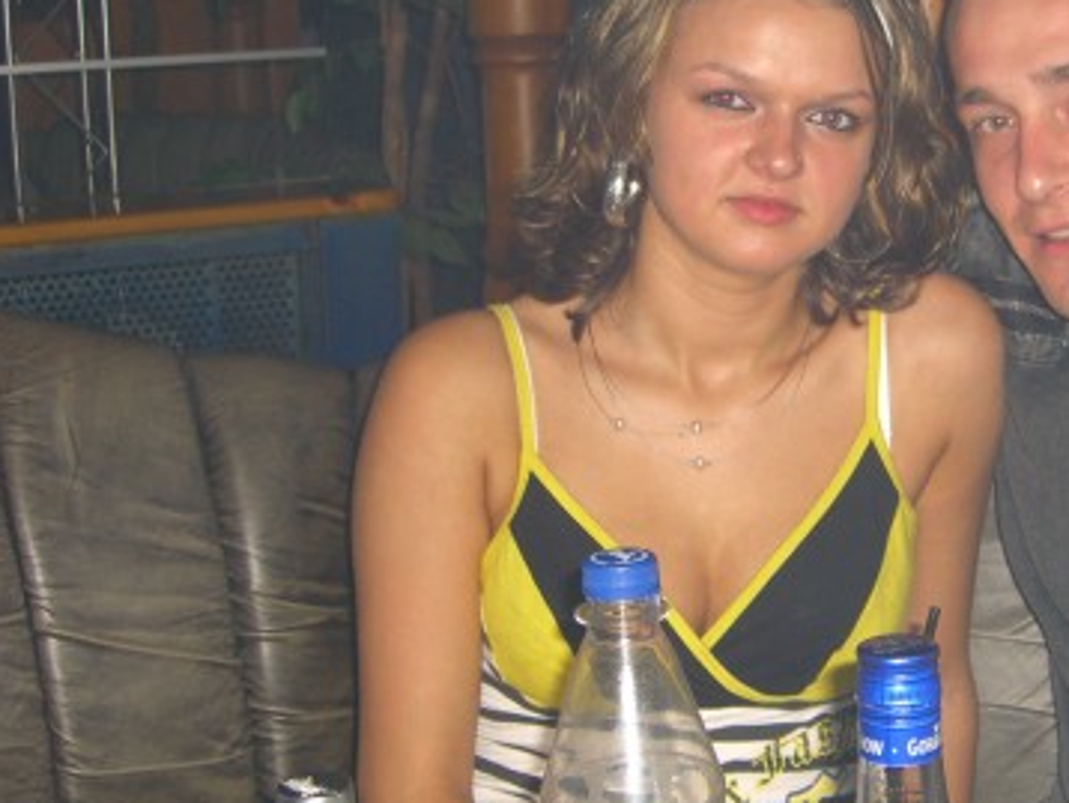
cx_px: 881
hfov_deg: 24.8
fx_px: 2379
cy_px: 325
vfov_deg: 19.1
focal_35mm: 77
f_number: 3.1
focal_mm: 9.5
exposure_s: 1/60
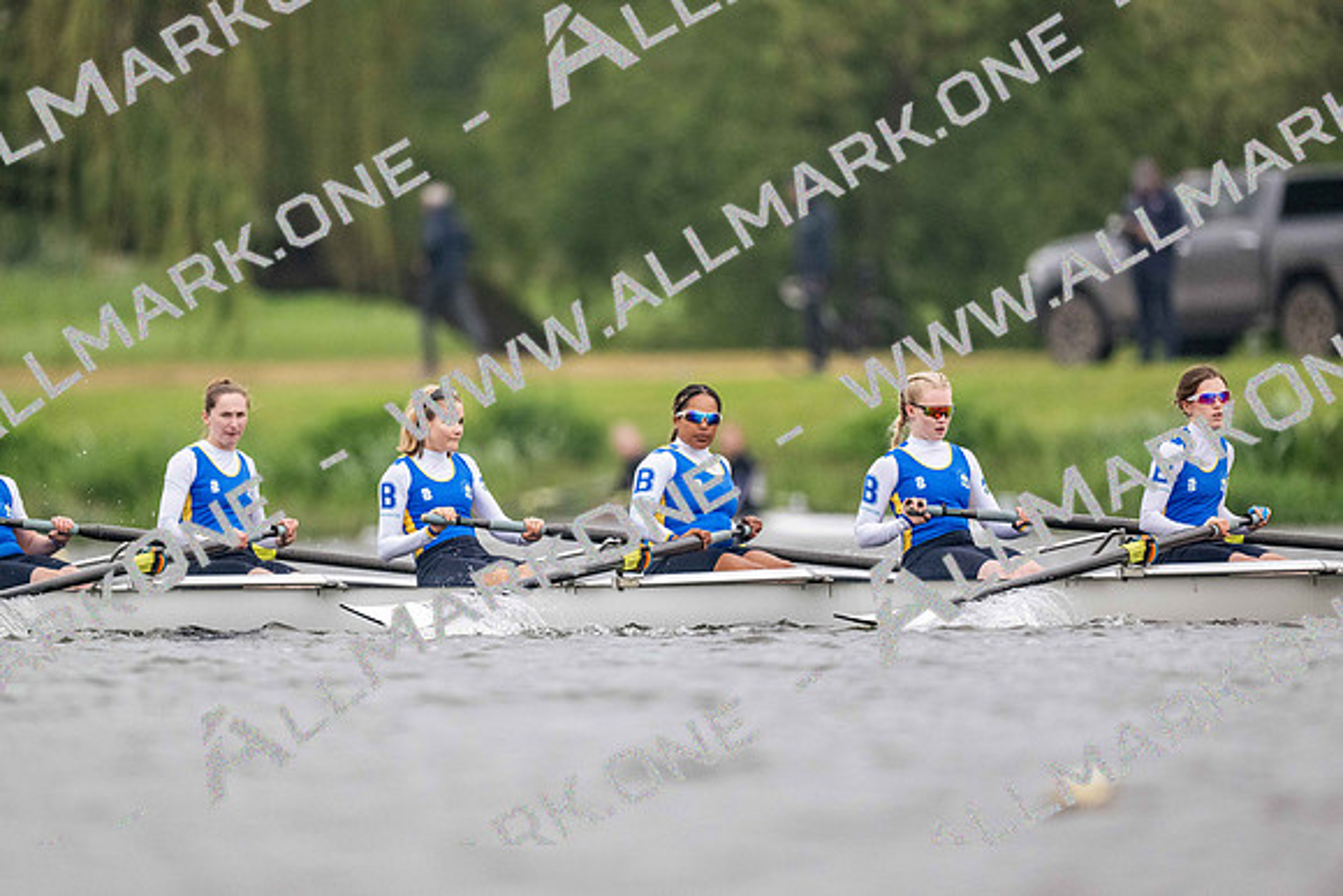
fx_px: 22388
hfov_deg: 3.4
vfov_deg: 2.3
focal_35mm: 600
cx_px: 672
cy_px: 448
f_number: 4
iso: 3200
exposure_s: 1/2000
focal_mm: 600
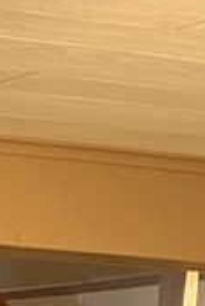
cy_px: 550
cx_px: -631
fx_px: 1475
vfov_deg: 11.1
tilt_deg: -4.7
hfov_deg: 6.4
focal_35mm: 173
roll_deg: -1.9
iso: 200
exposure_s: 1/60
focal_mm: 3.99
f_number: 1.8
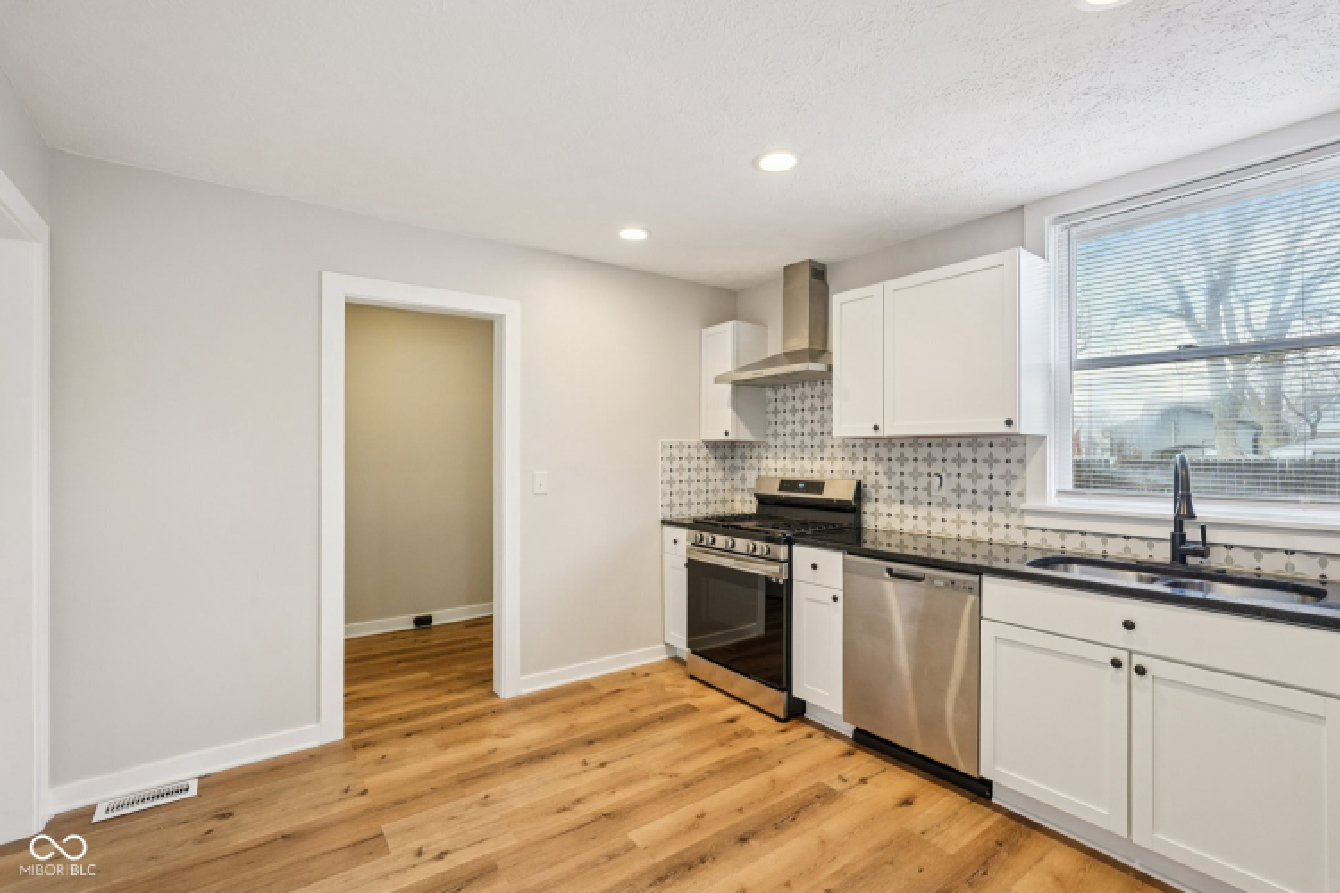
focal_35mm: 16
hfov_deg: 96.7
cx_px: 670
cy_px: 446
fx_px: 596
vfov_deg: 73.7
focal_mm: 16
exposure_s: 1/30
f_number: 8
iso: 640
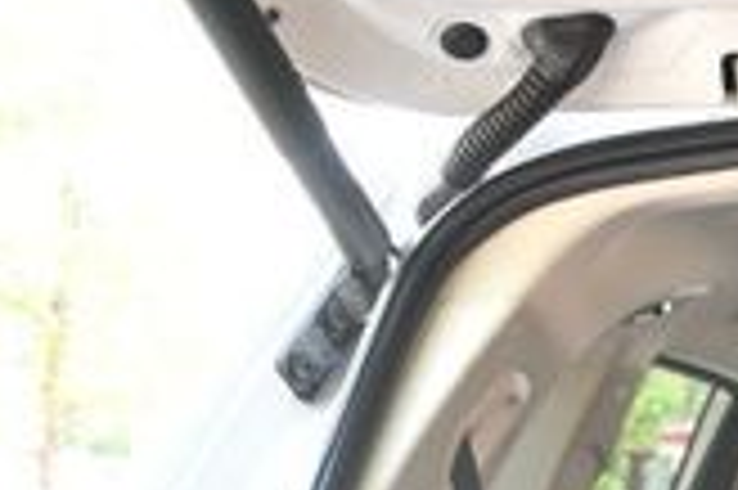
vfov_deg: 10.6
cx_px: 1282
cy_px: 899
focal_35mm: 121
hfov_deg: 15.0
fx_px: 2478
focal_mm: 21
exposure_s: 1/125
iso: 800
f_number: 3.8
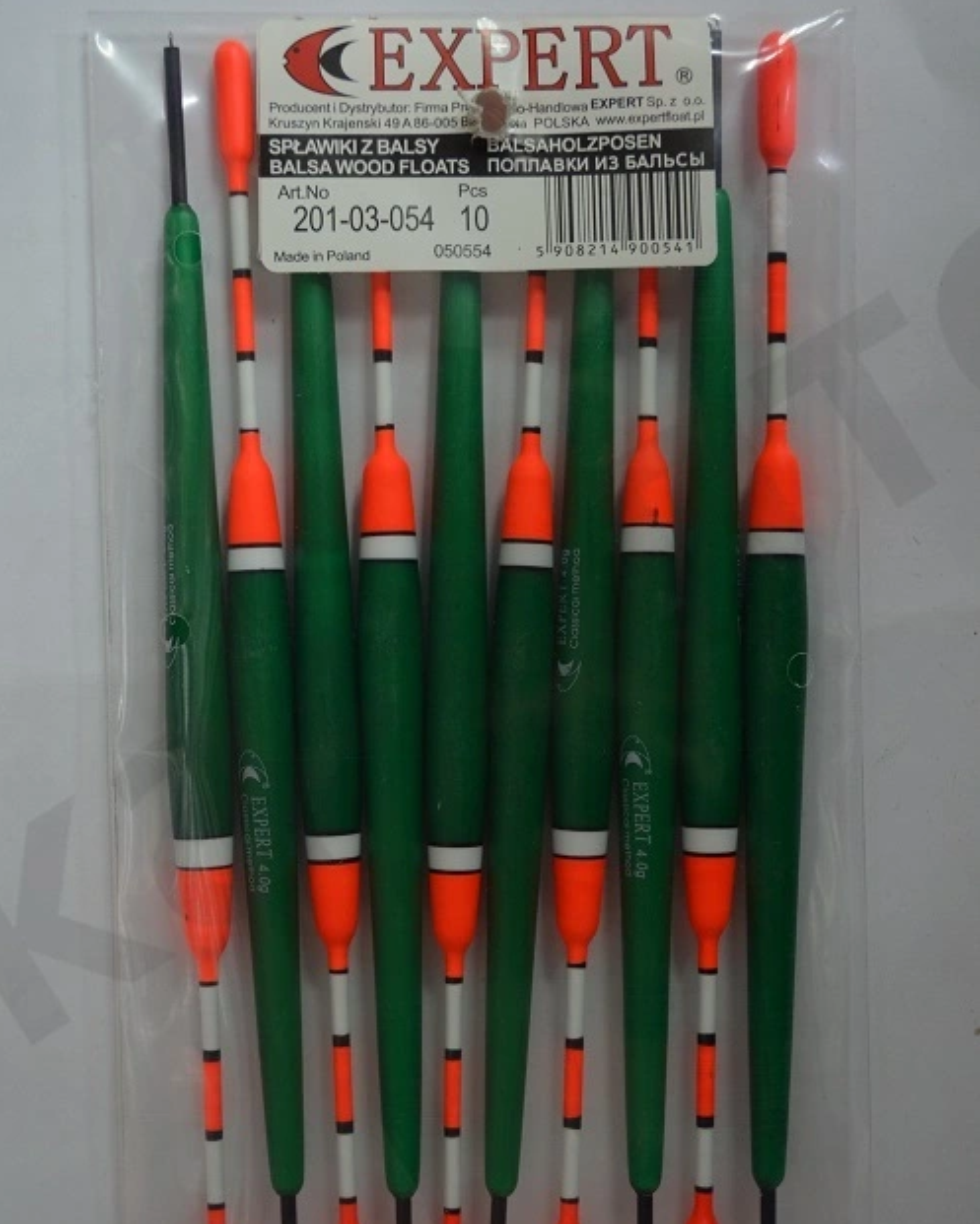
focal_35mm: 58
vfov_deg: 32.4
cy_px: 686
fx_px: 2102
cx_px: 489
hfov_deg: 26.2
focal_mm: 34
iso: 800
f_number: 5
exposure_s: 1/60
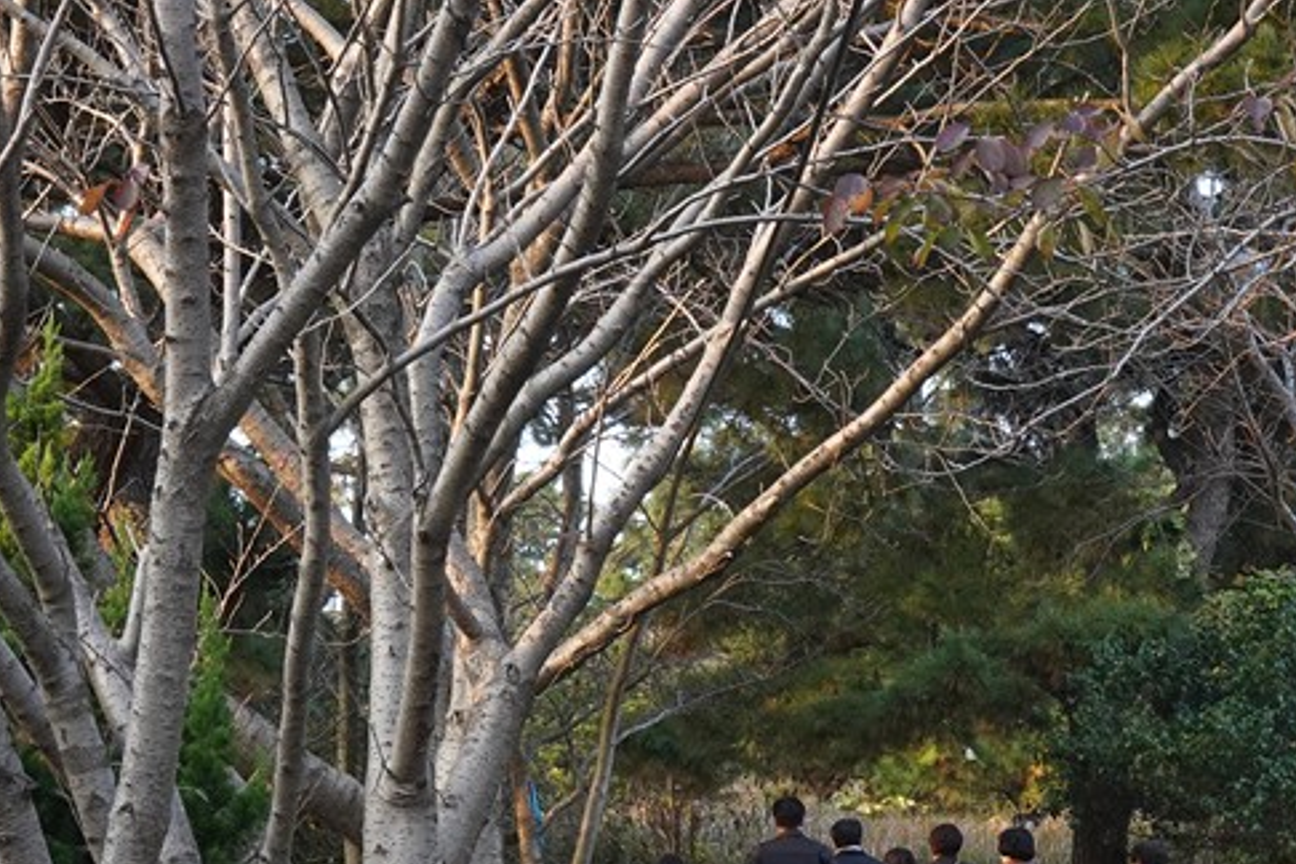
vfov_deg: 9.5
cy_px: 859
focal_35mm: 144
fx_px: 5184
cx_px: 925
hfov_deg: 14.2
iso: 800
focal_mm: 35
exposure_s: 1/100
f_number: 8
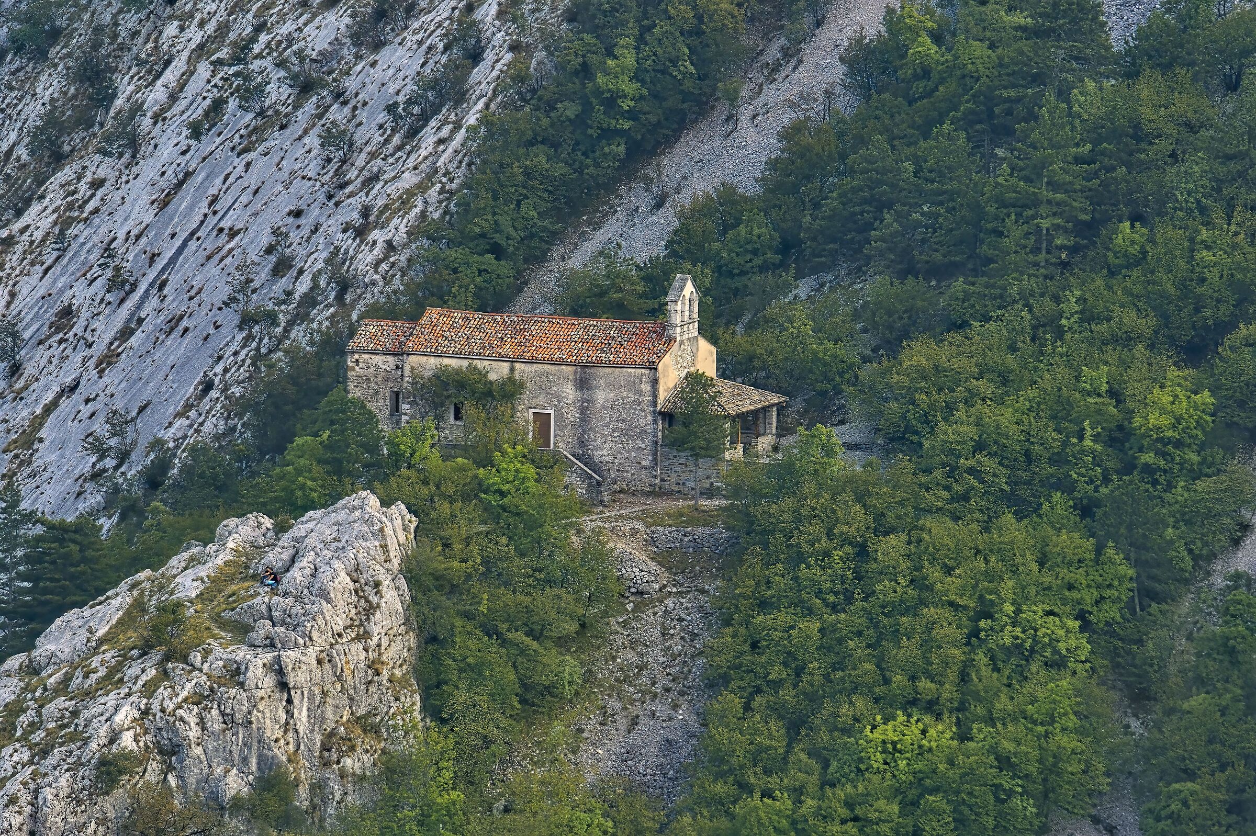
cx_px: 628
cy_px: 418
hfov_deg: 3.3
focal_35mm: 630
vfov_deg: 2.2
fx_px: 21970
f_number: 6.3
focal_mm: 420
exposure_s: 1/1250
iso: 1600
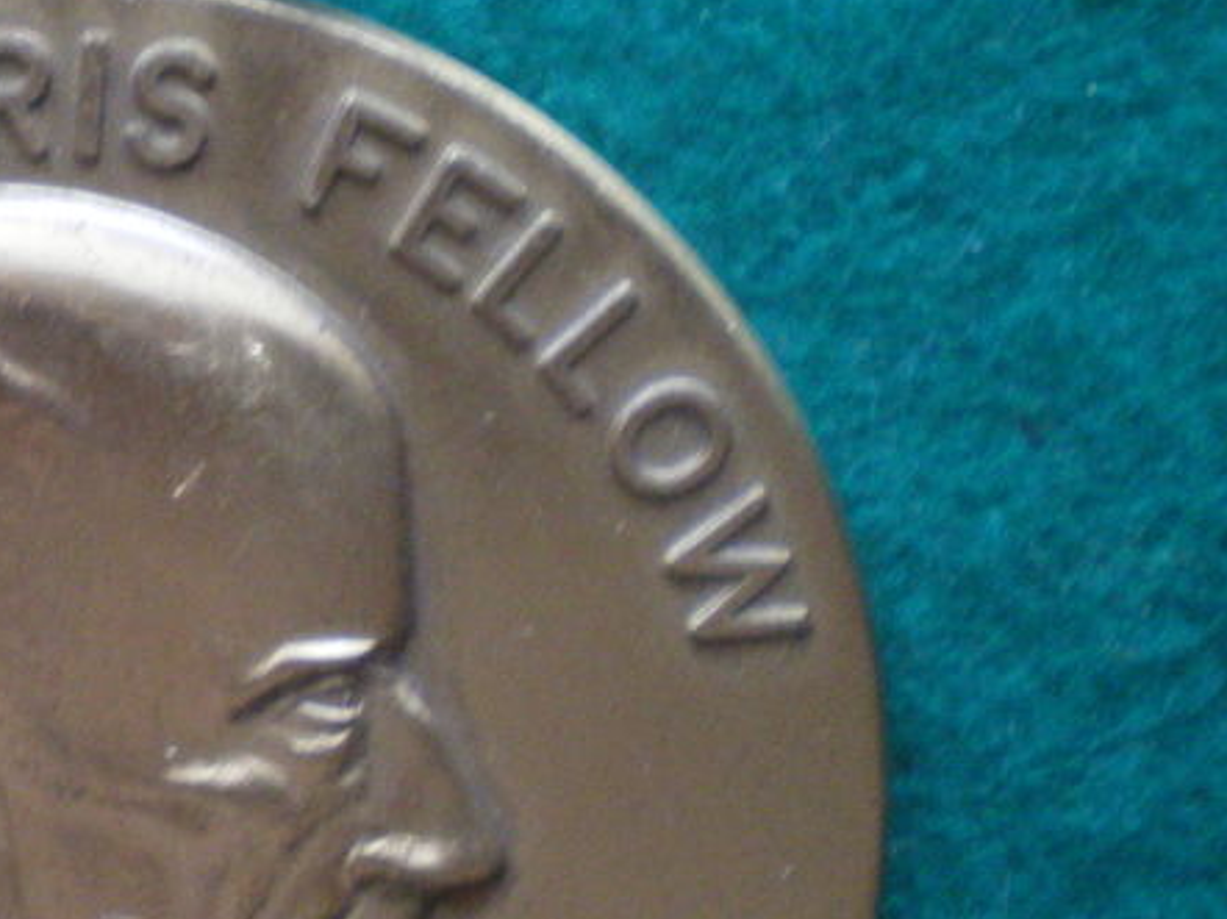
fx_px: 3047
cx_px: -47
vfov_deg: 17.1
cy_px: 627
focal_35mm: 86
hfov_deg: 21.8
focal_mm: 6.3
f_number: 3.1
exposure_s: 1/13
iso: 400
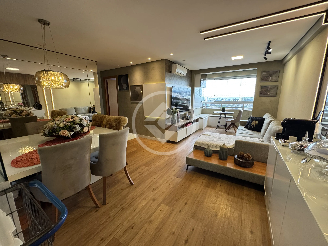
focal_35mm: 14
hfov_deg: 102.1
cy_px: 123
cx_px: 164
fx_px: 133
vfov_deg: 85.7
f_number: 2.2
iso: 250
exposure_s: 1/120
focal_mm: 2.22
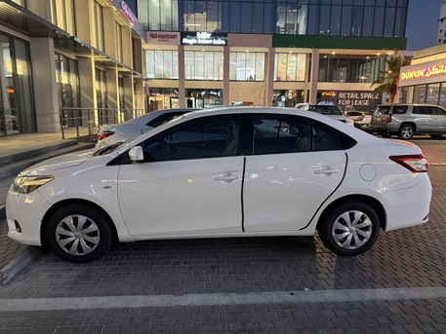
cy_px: 167
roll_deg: -0.7
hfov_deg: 71.6
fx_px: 309
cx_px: 223
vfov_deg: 56.8
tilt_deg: -9.6
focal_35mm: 24
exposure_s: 1/50
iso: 640
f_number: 1.78
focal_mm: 6.76
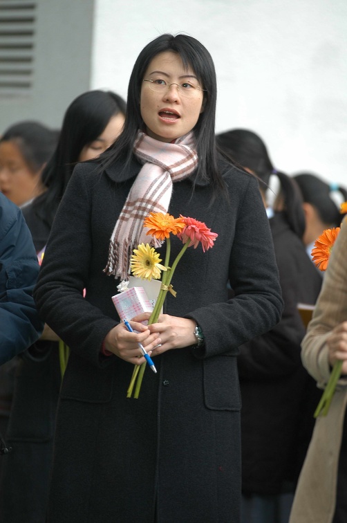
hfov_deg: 4.9
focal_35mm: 278
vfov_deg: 7.4
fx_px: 4023
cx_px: 174
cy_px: 262
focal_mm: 185
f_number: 2.8
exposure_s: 1/125
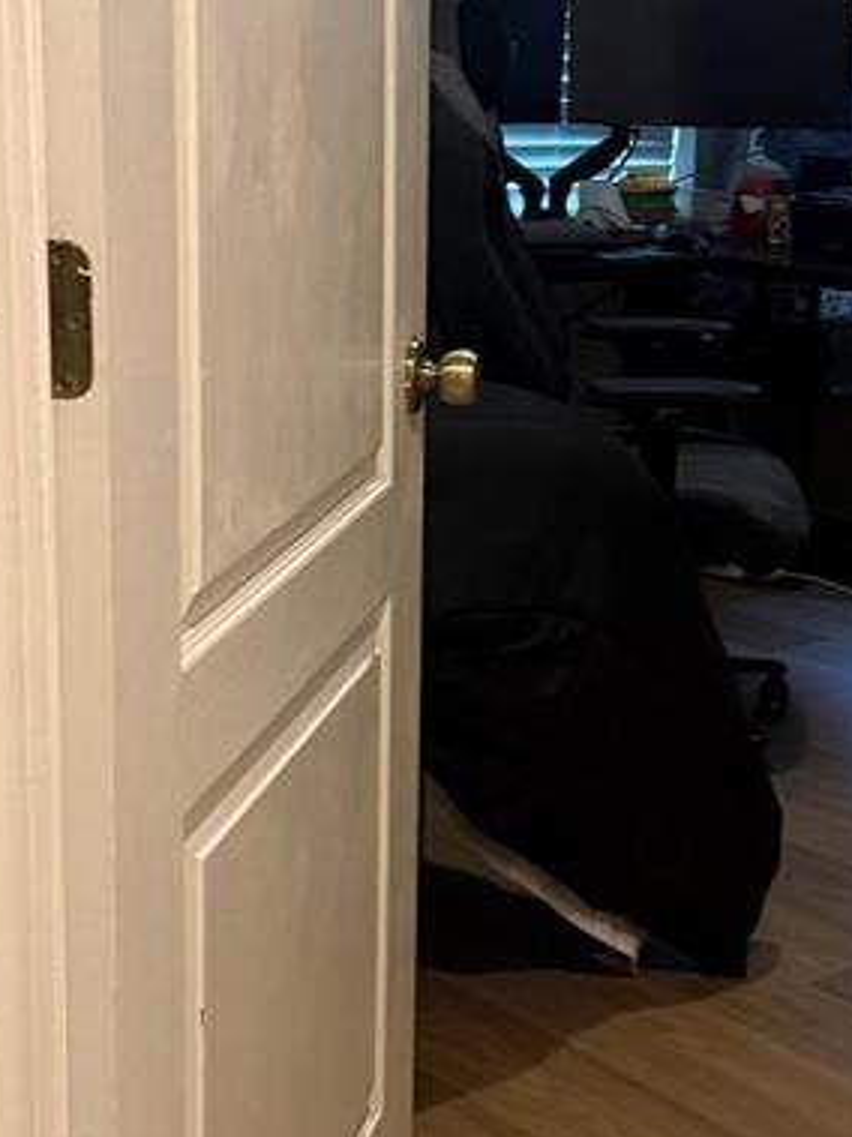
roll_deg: -0.9
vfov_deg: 25.7
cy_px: 597
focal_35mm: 76
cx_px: 633
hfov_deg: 19.2
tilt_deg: -12.5
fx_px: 2496
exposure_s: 1/60
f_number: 1.78
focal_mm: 6.76
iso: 400
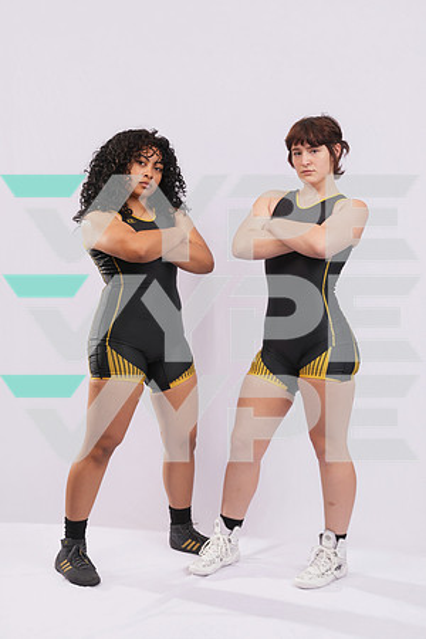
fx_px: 887
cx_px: 213
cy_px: 320
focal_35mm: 50
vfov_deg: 39.6
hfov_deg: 27.0
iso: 100
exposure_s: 1/160
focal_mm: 50
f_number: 8
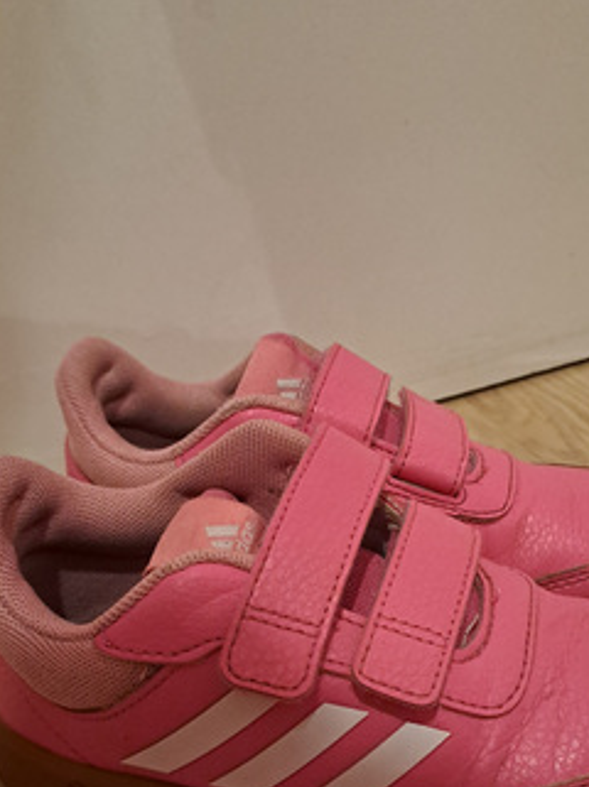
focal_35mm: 39
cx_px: 355
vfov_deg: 46.8
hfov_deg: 36.6
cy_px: 552
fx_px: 887
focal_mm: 4.65
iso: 500
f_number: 1.8
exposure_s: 1/20
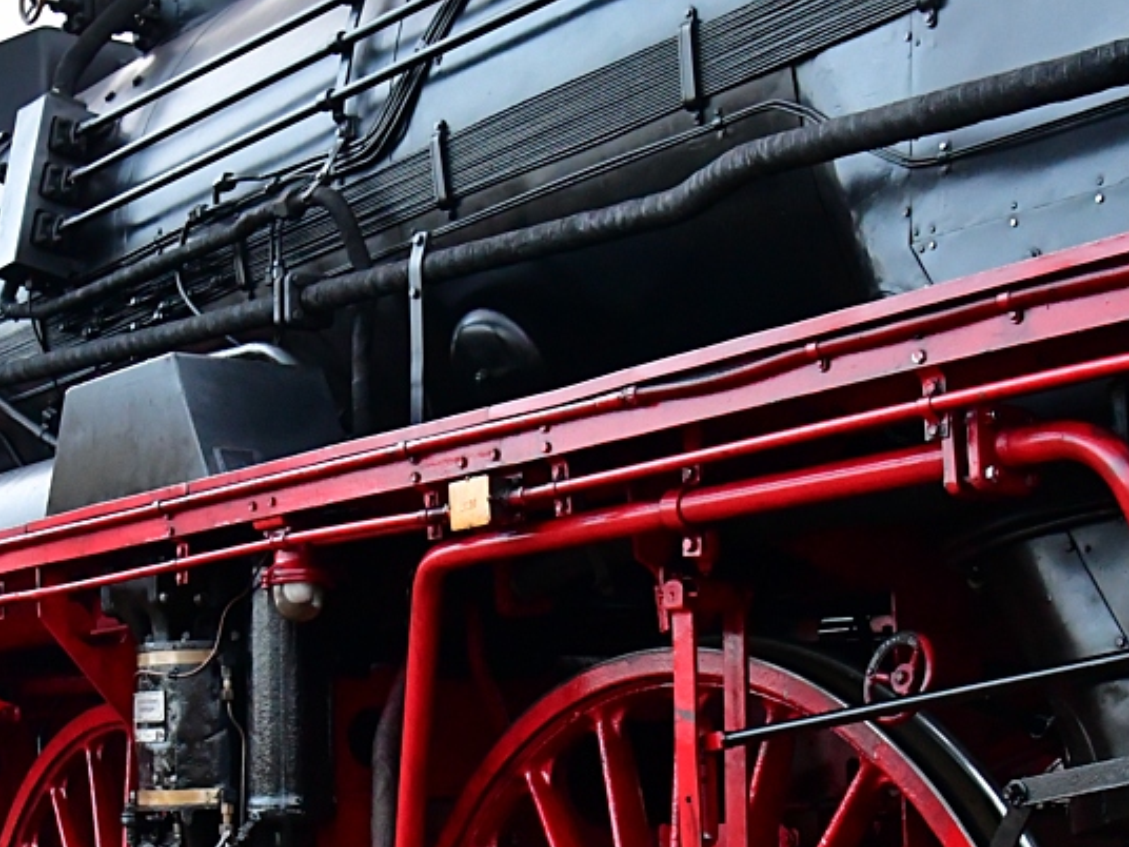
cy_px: 626
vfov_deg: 20.6
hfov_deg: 27.3
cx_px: 434
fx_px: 2316
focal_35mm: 71
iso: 4000
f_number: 5
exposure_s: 1/100
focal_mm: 22
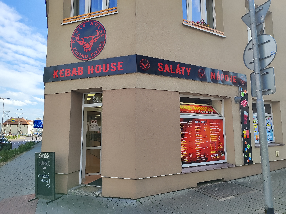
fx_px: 198
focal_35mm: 24
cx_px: 143
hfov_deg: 71.6
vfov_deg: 56.8
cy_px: 107
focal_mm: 5.89
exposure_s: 1/568
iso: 50
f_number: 1.89
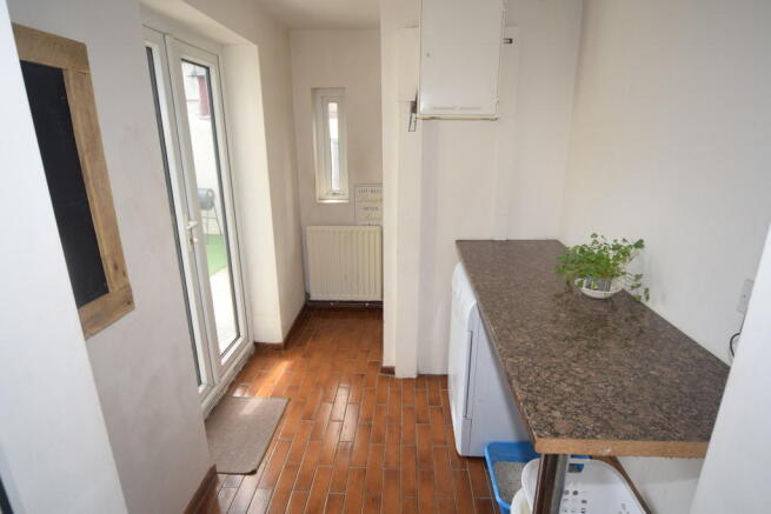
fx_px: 386
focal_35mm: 18
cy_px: 257
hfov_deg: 90.0
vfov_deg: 67.4
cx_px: 386
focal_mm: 12
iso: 400
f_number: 5.6
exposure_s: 1/125
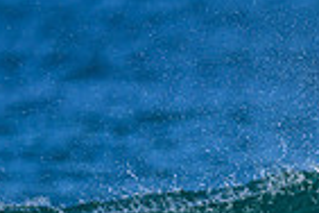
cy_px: 316
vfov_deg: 0.4
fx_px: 30825
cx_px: 661
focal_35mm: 3479
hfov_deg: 0.6
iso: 400
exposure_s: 1/2000
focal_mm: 800
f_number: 6.3
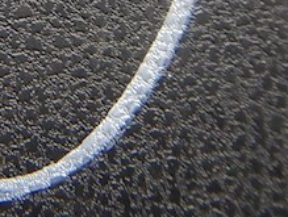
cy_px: -78
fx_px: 583
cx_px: 11
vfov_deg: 19.2
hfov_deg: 26.5
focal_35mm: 70
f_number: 2.8
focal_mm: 4.3
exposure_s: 1/20
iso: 400
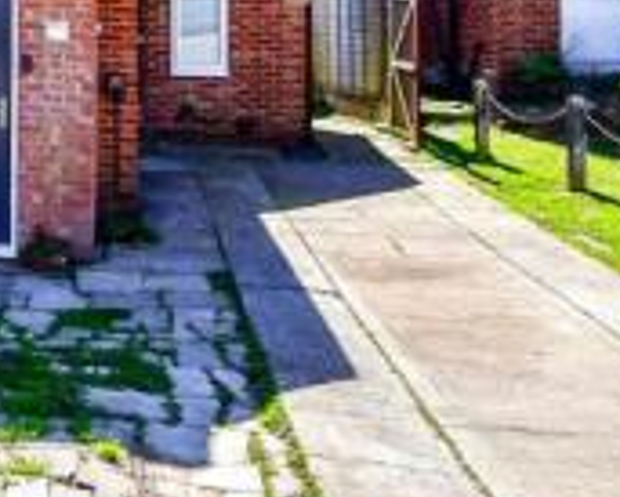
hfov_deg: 27.5
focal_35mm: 54
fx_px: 991
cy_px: -111
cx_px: -230
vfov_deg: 25.1
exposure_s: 1/500
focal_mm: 10
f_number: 8
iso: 320
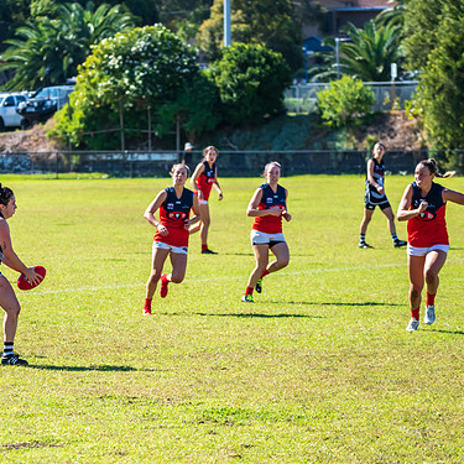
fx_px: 3700
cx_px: 73
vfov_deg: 7.2
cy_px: 270
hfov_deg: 7.2
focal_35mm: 244
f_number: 6.3
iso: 800
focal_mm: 160
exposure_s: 1/2000
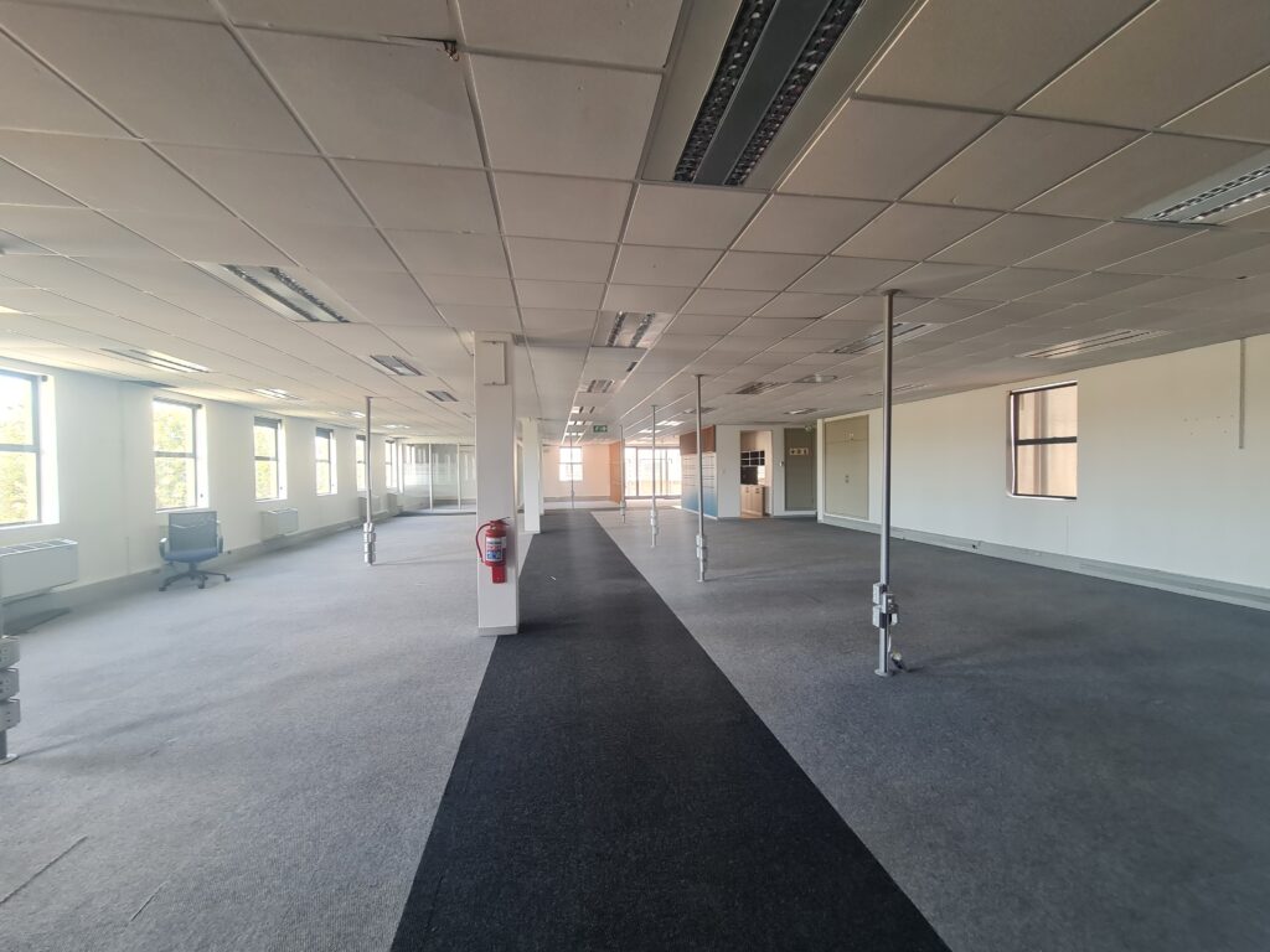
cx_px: 635
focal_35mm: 13
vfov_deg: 89.9
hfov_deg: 106.2
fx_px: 477
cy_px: 476
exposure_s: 1/50
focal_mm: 2.2
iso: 125
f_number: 2.2
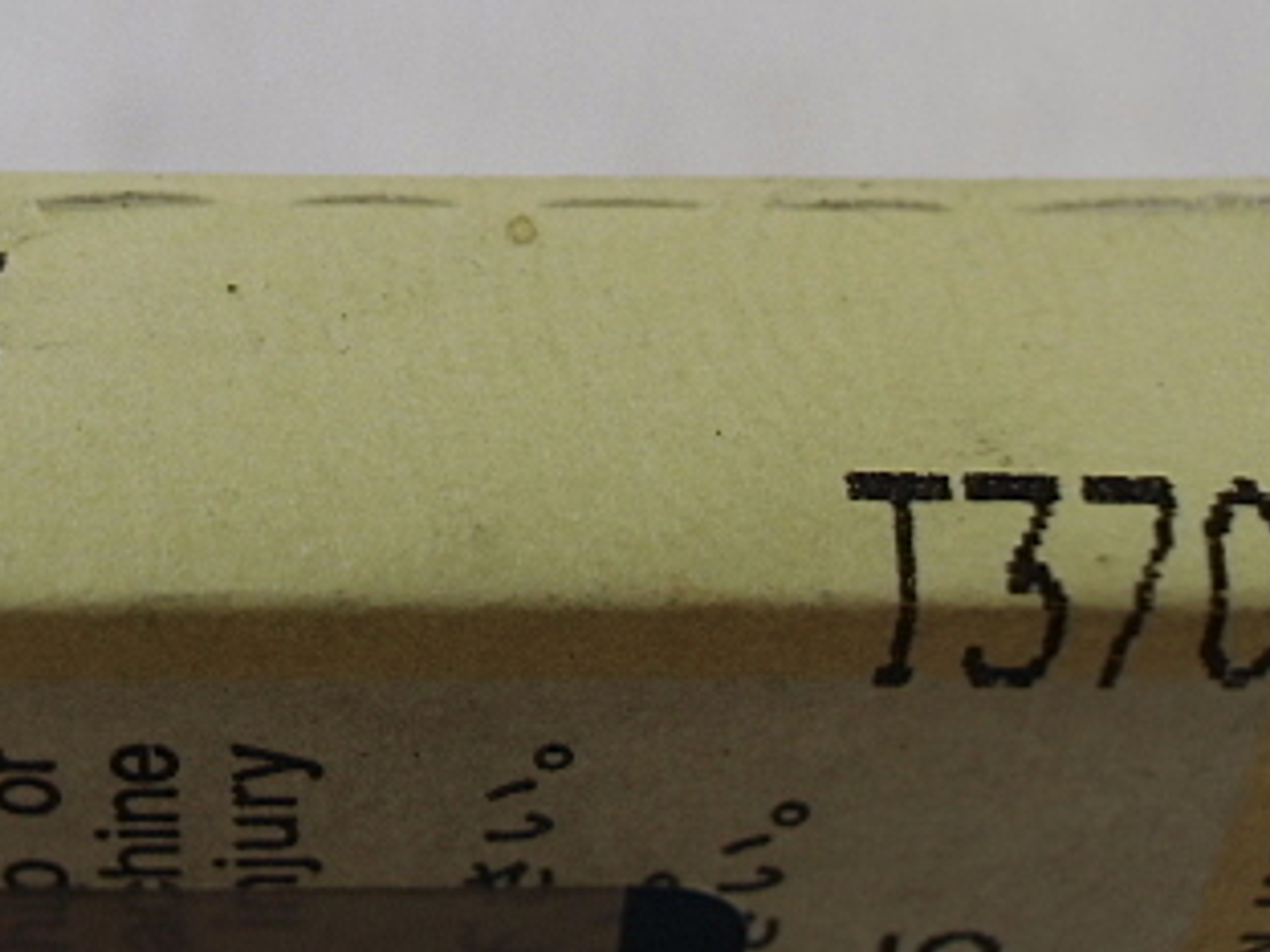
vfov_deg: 18.0
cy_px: 452
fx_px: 3008
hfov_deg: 23.7
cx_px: 444
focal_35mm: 82
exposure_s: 1/80
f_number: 4
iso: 100
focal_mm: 7.15
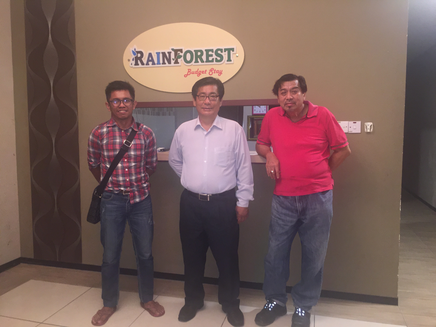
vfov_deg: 48.2
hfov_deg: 61.7
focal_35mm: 29
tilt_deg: -4.3
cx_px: 218
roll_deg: -1.3
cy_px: 164
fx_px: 365
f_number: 2.2
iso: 125
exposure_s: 1/17
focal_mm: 4.15
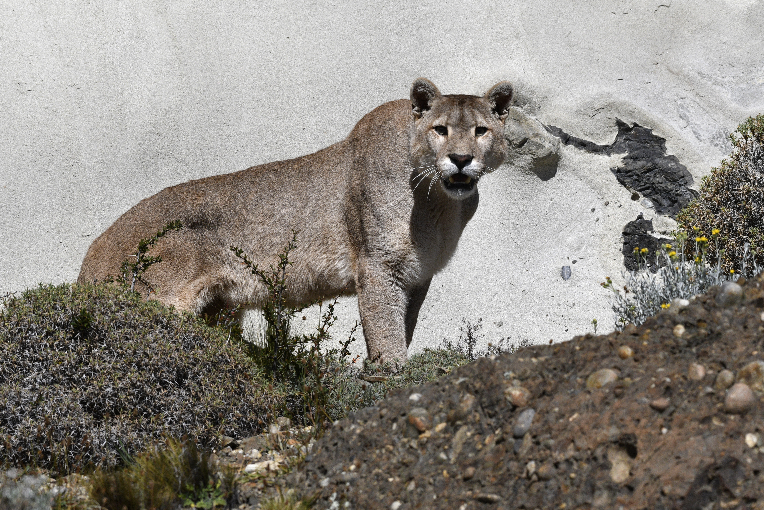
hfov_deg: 5.1
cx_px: 382
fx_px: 8594
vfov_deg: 3.4
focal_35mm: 405
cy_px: 255
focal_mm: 270
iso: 800
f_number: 8
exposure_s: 1/4000
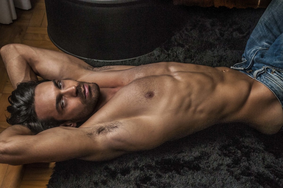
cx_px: 142
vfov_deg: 18.9
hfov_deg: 28.1
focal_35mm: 72
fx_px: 565
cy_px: 94
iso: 800
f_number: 5.6
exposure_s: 1/125
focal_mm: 48
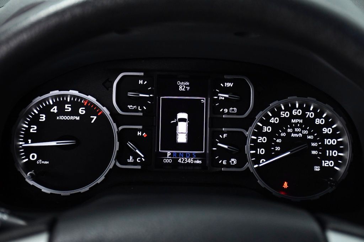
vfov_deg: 18.9
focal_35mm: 72
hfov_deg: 28.1
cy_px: 121
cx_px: 182
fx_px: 728
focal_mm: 48
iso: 2500
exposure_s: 1/160
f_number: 4.5
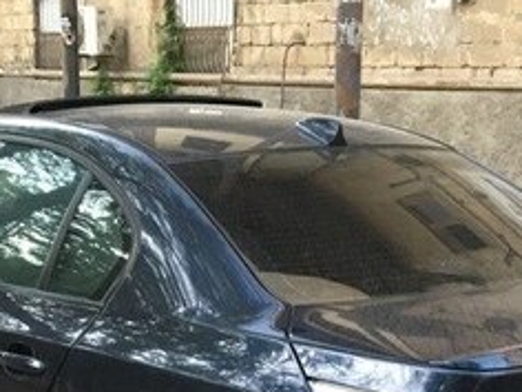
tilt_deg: -17.6
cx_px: 250
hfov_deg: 24.1
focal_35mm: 81
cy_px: 506
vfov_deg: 17.2
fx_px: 1221
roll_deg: -1.1
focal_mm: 4.15
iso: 200
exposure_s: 1/20
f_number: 2.2
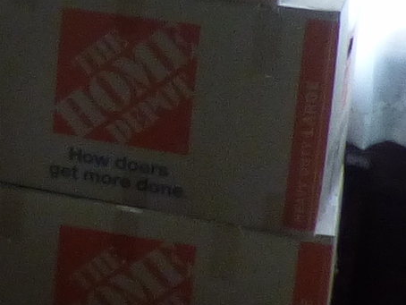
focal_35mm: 142
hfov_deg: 11.8
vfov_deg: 10.4
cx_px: -515
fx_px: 1666
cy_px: 6
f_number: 2.8
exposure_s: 1/10
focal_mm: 3.7
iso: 400
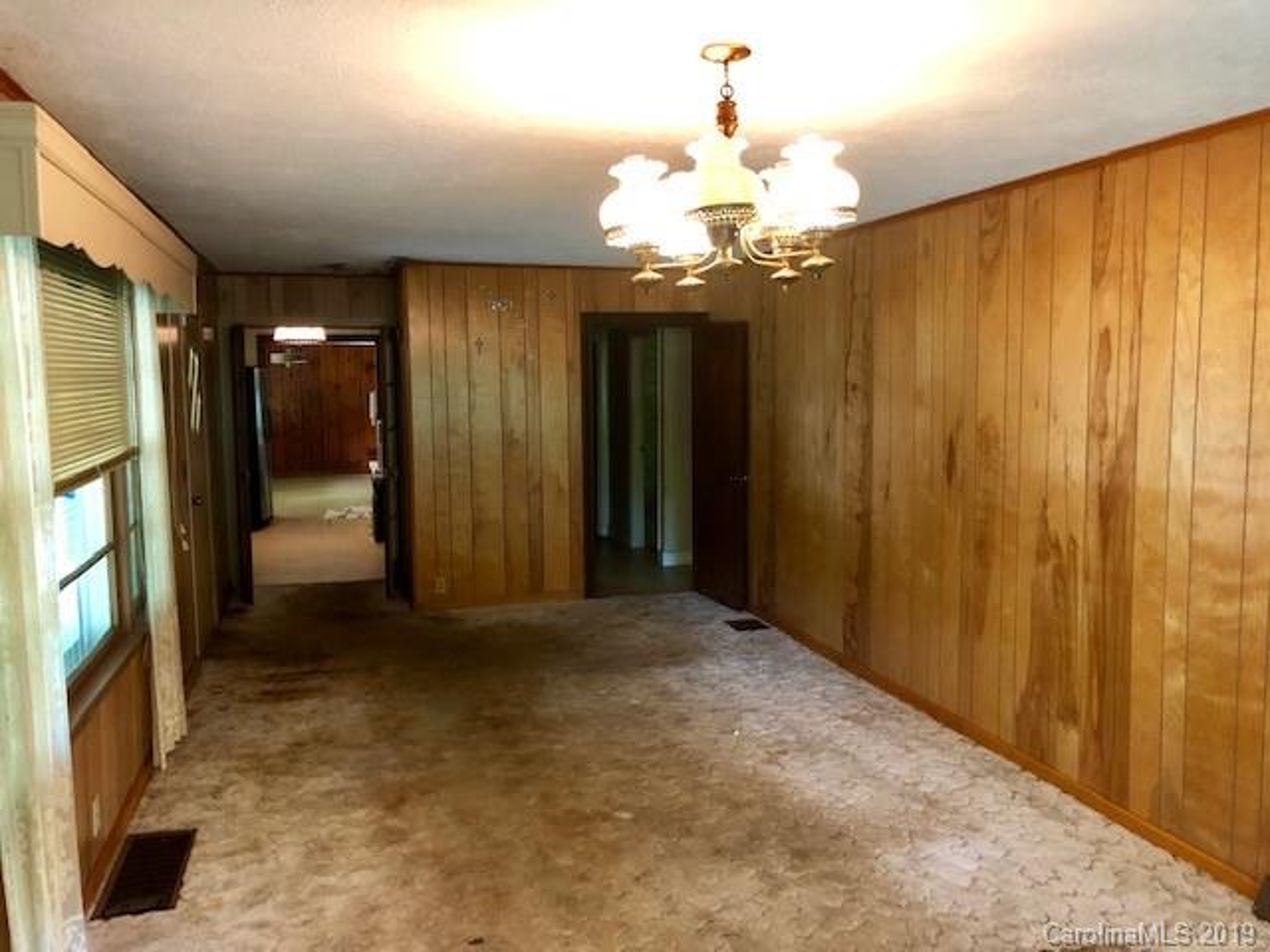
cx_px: 635
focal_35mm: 28
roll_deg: +0.4
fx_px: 1027
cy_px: 476
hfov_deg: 63.4
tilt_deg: -4.3
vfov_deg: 49.7
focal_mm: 3.99
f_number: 1.8
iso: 100
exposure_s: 1/10
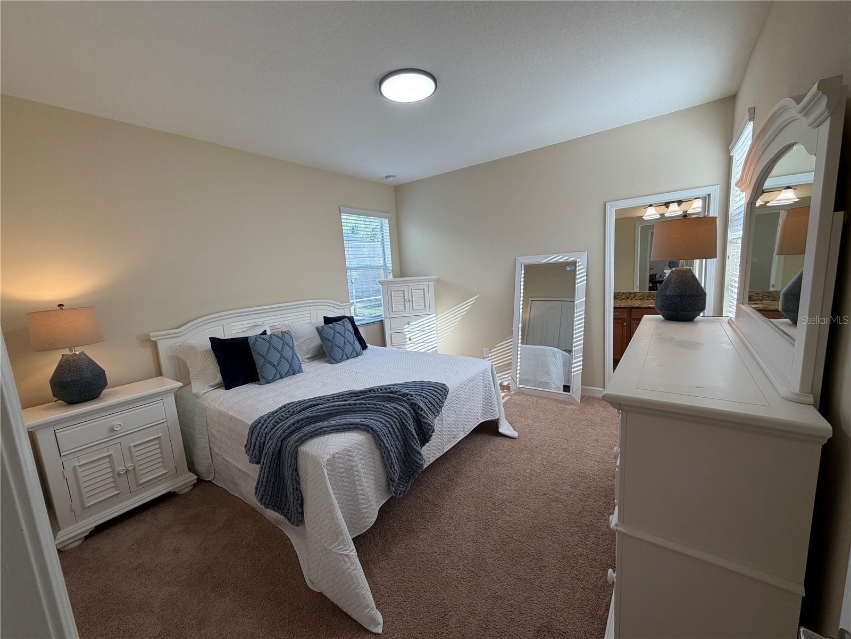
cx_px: 426
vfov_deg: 85.7
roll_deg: +4.2
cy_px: 320
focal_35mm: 14
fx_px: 344
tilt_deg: -8.6
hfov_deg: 102.1
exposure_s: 1/120
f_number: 2.2
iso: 64
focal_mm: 2.22
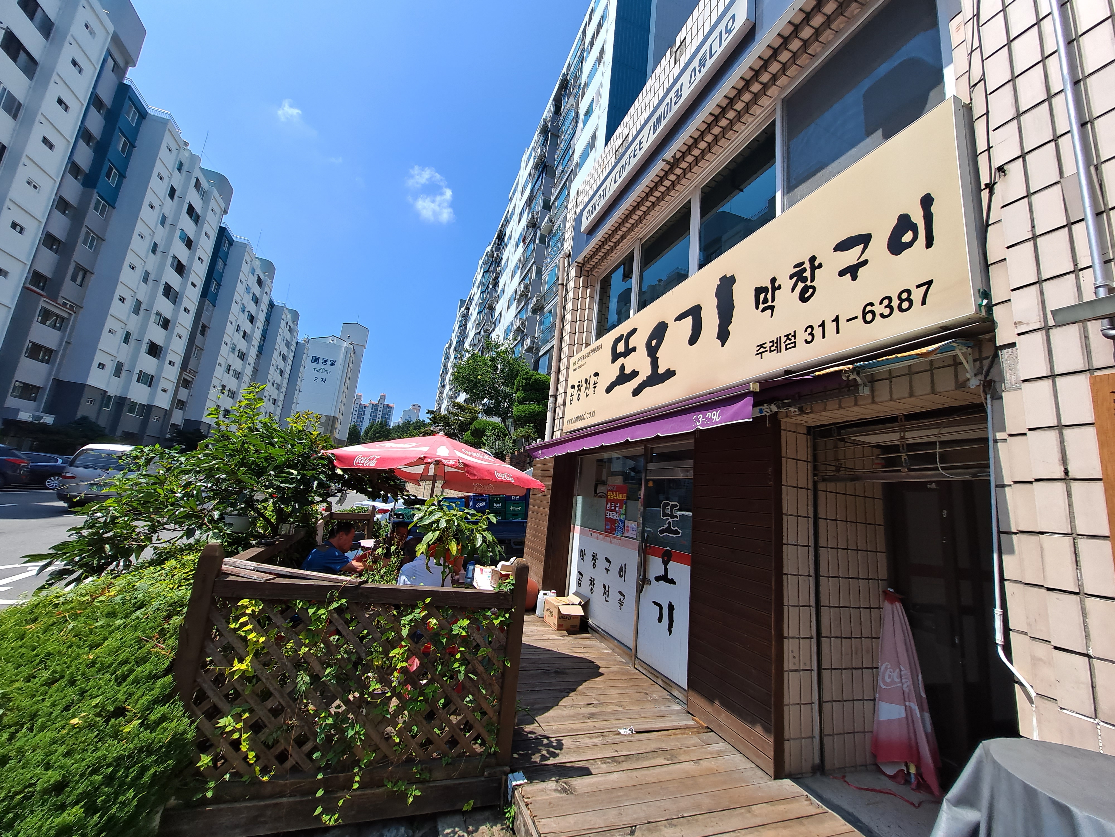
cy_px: 418
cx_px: 558
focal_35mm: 13
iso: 40
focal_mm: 1.74
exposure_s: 1/1309
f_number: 2.2
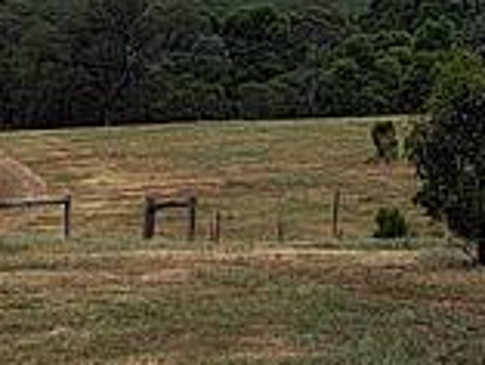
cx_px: 139
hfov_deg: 20.5
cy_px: -329
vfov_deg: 13.6
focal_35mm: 95
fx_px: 1332
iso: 50
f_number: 1.8
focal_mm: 5.23
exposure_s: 1/398
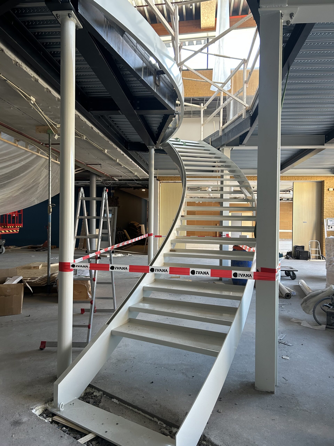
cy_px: 223
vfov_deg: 67.3
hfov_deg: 53.1
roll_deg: -0.6
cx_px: 167
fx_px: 334
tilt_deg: +0.6
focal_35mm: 26
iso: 125
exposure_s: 1/120
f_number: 1.5
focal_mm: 5.7
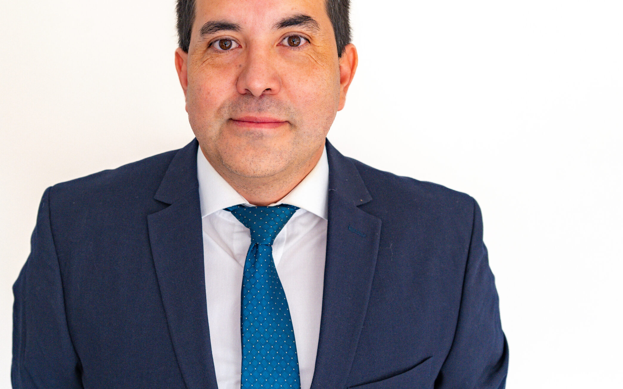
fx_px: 866
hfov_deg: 39.5
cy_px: 155
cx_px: 260
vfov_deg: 25.3
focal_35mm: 51
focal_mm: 41
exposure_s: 1/160
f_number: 4.5
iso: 640
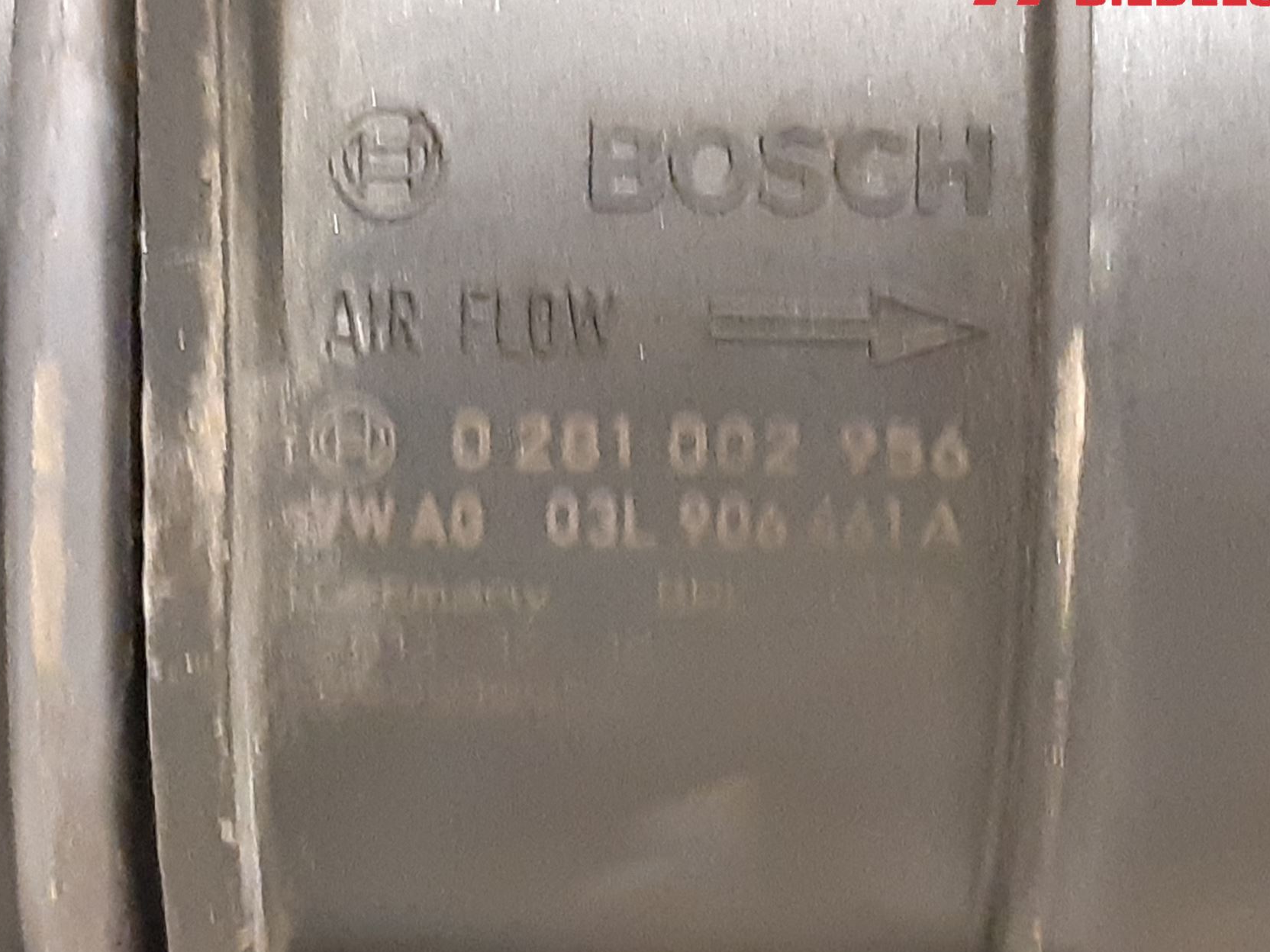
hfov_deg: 56.8
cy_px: 462
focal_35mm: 32
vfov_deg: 44.2
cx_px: 660
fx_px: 1174
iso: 500
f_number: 1.7
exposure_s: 1/25
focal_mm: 3.93
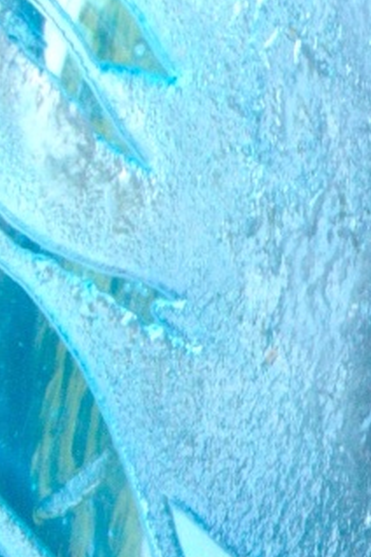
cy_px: 504
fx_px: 2489
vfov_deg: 12.7
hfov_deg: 8.1
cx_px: 742
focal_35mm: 161
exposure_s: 1/30
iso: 240
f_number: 5.8
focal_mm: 6.8
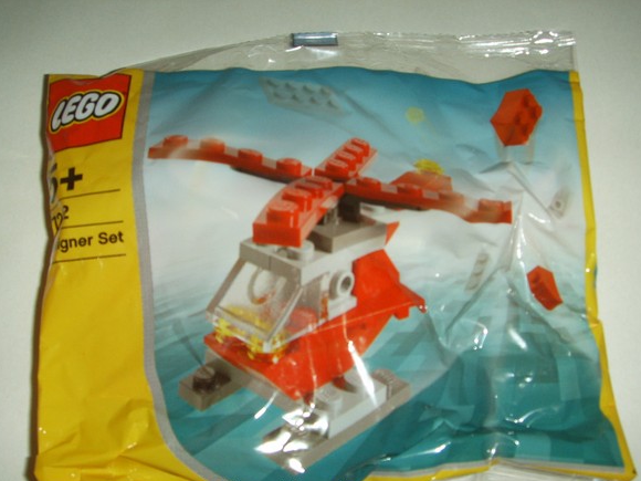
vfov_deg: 33.6
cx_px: 312
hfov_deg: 43.8
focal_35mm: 43
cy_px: 263
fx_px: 796
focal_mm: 6.6
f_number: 3.5
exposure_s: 1/45
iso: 100
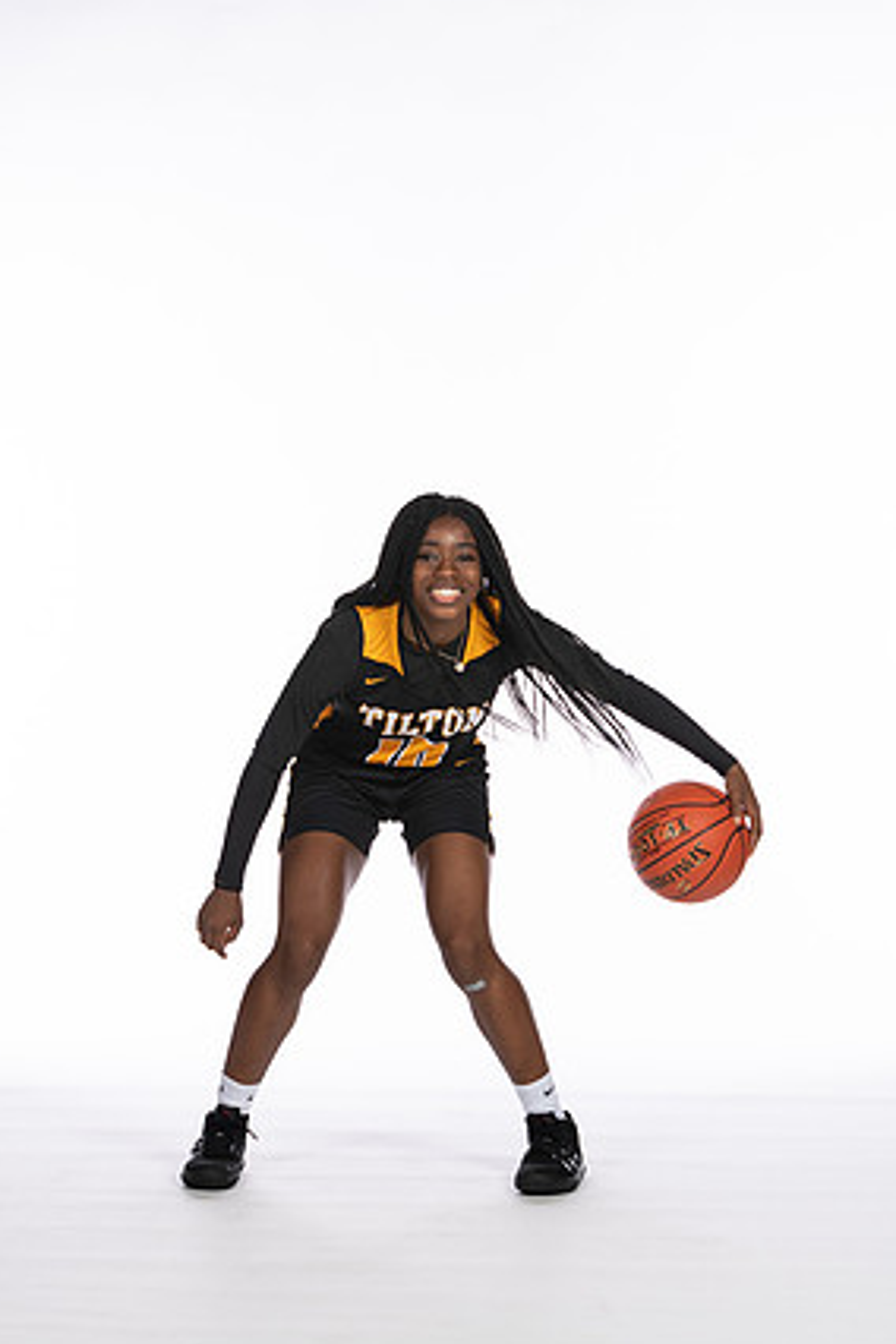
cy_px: 685
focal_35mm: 111
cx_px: 448
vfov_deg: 18.4
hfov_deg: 12.3
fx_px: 4144
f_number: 5.6
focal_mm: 70
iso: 100
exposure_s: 1/100
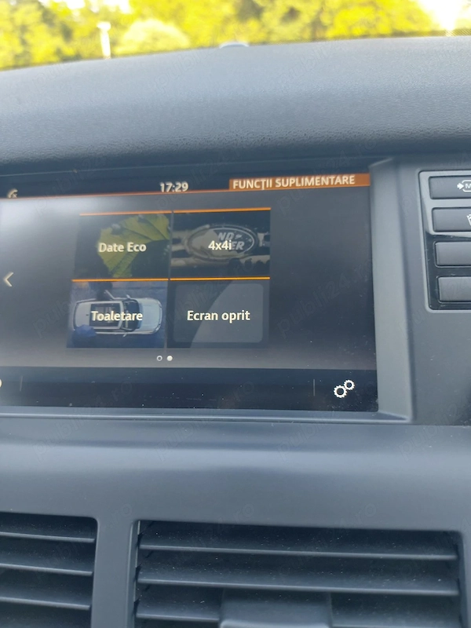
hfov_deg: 56.8
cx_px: 236
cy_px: 314
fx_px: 435
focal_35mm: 24
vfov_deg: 71.6
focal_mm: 5.23
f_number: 1.8
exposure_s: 1/50
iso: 100
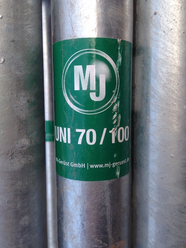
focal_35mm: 33
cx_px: 93
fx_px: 236
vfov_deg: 55.4
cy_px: 124
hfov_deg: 42.9
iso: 80
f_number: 2.4
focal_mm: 4.12
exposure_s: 1/120
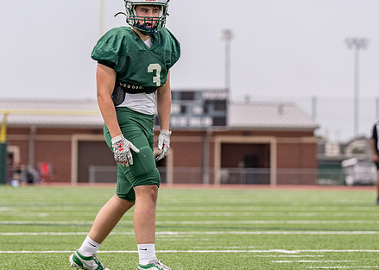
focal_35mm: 190
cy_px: 86
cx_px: 143
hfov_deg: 10.6
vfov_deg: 7.6
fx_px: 2044
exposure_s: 1/4000
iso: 250
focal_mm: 116
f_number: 2.8
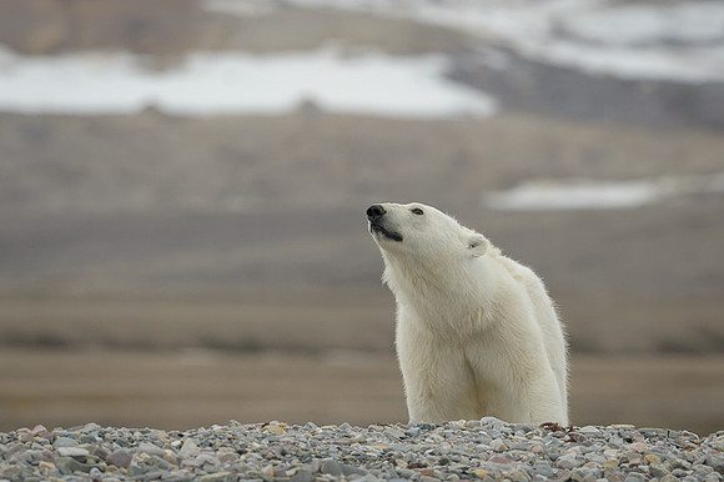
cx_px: 421
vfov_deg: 2.2
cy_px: 184
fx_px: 12429
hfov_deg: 3.3
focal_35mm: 618
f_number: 7.1
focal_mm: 500
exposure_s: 1/2000
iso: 1600
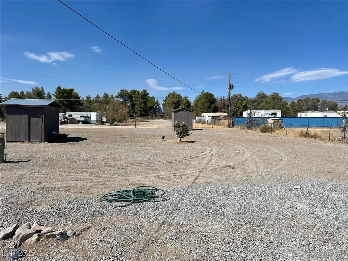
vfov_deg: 53.1
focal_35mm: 26
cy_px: 130
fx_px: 261
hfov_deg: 67.3
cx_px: 174
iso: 50
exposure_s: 1/8000
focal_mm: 5.7
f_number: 1.5
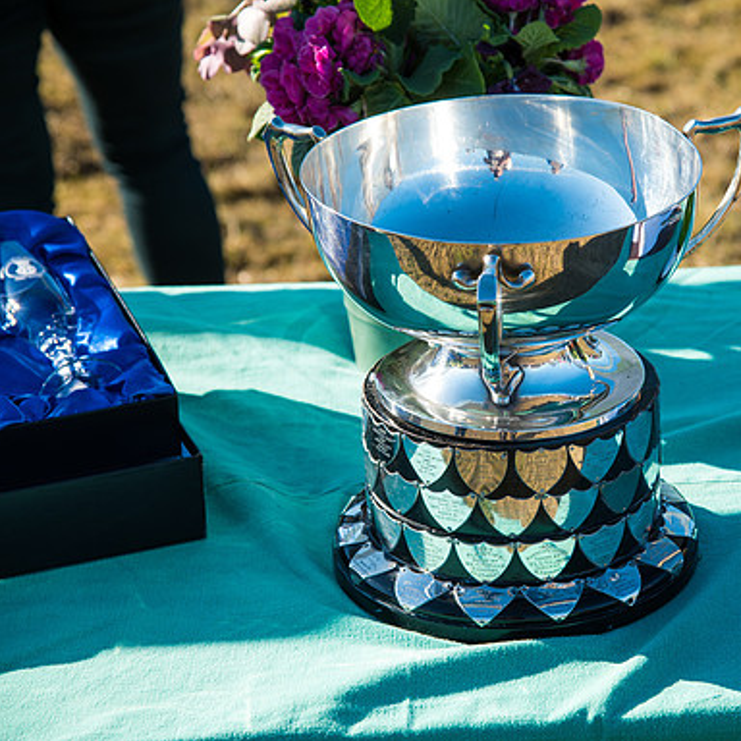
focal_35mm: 122
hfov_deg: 14.3
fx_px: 2955
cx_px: 529
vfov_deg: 14.3
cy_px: 370
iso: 125
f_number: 5
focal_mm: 95
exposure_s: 1/250
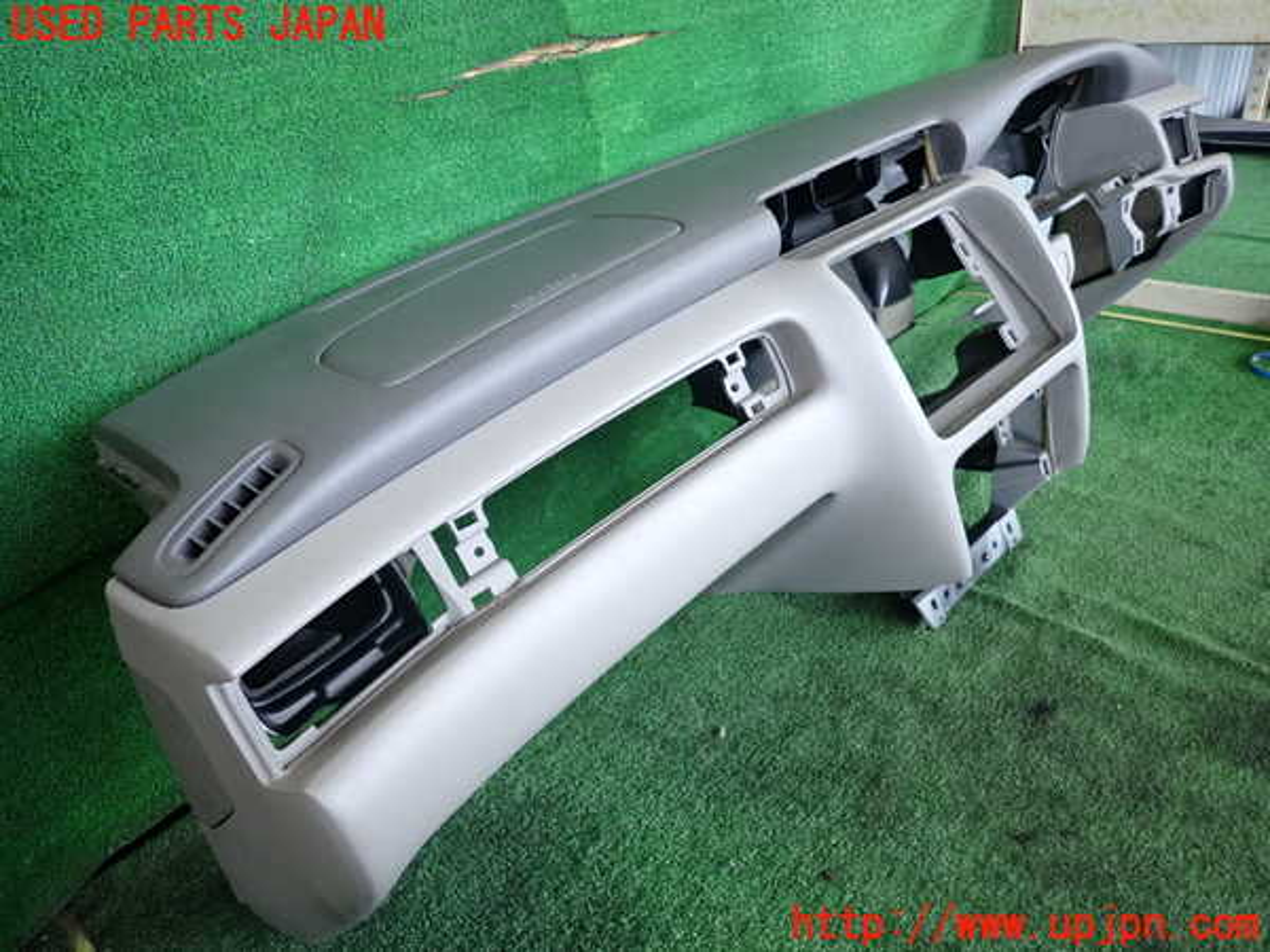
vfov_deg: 54.9
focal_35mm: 25
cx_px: 635
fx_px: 917
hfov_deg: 69.4
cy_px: 476
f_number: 2
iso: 320
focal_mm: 4.5
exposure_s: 1/125
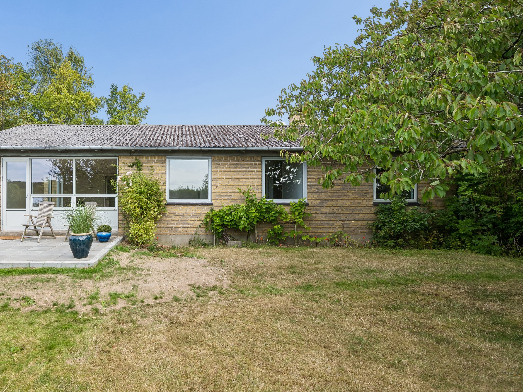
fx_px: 312
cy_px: 193
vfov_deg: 64.4
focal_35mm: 21
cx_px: 184
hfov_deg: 78.0
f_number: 6.3
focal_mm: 16.5
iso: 220
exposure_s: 1/400
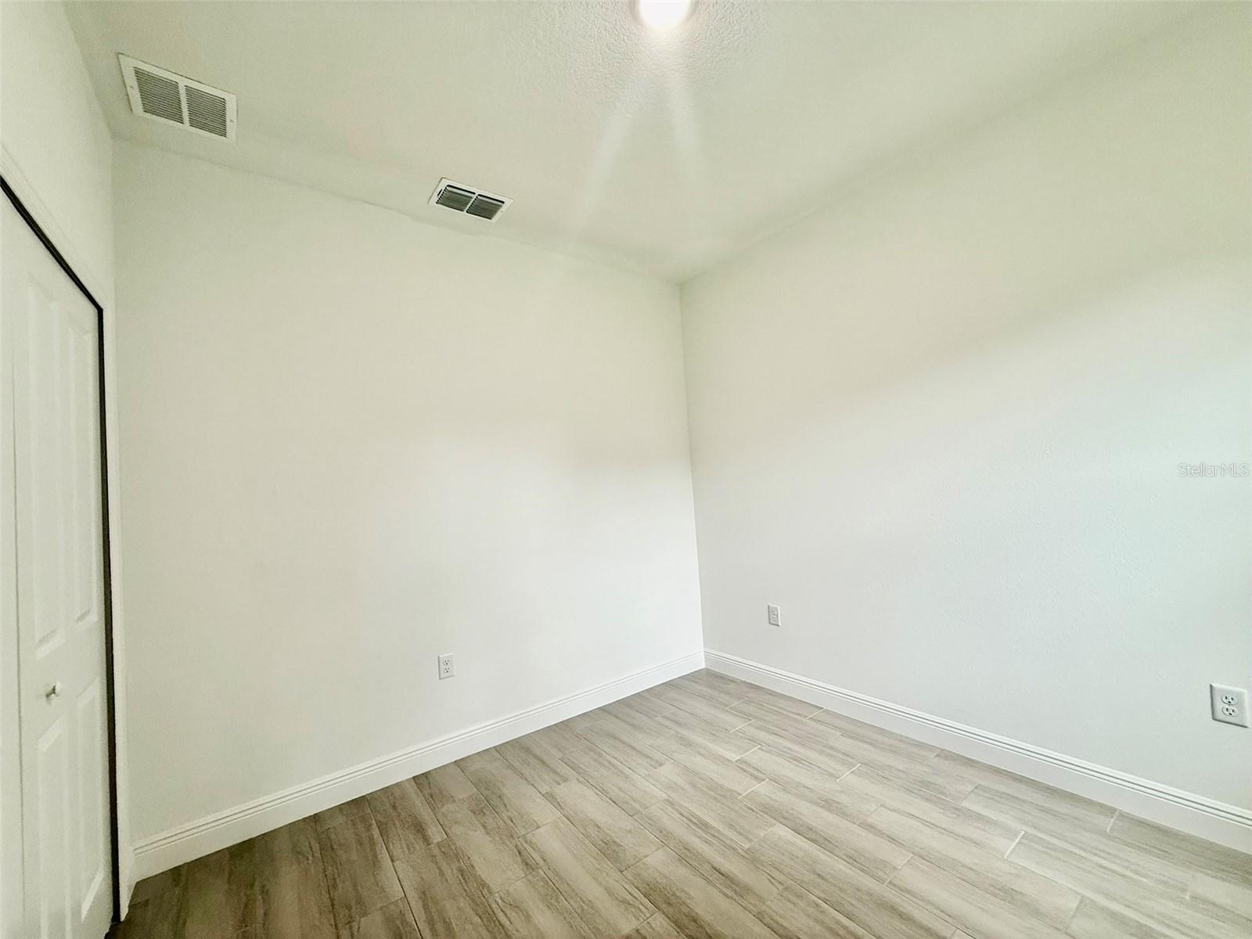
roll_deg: +3.6
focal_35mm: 14
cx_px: 626
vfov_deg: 85.7
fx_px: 506
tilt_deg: +3.1
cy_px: 470
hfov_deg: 102.1
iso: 125
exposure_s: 1/120
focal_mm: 2.22
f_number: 2.2
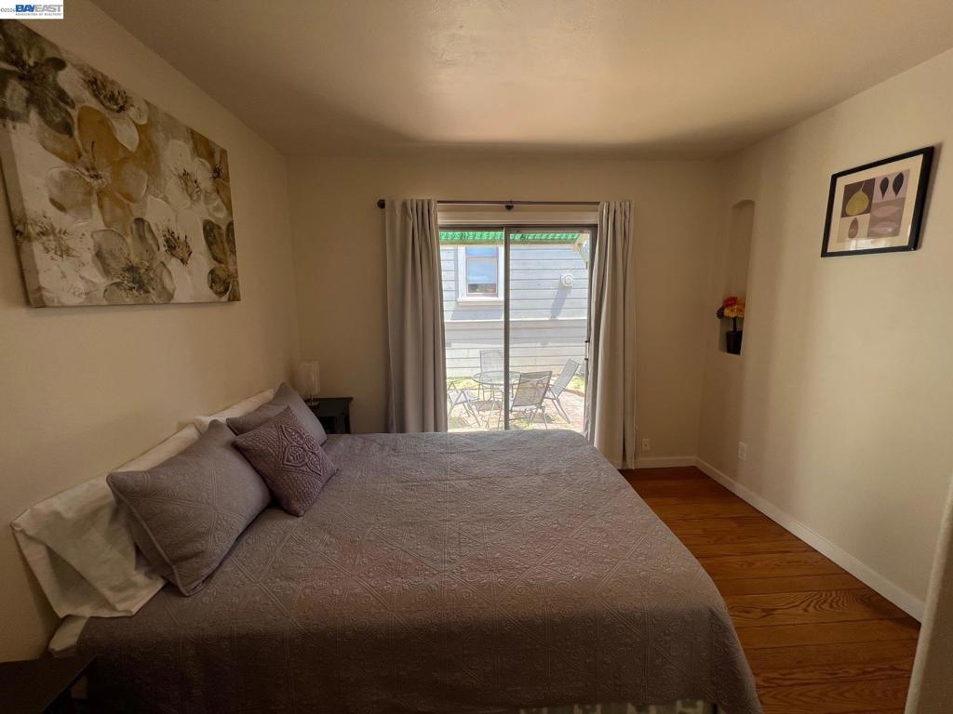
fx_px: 358
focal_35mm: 13
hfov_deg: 106.2
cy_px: 357
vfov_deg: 89.9
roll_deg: +0.9
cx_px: 476
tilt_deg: -9.5
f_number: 1.8
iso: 32
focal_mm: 1.57
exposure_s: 1/174
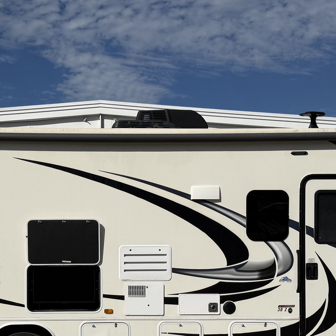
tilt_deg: +0.4
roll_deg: +0.0
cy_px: 253
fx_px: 714
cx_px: 129
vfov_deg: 26.2
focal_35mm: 65
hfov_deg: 26.4
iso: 64
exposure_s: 1/14286
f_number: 1.78
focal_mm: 6.76
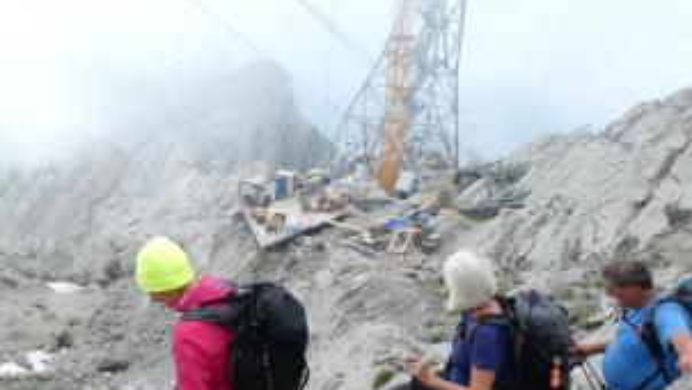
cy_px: 234
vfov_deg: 31.9
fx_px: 679
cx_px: 214
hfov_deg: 52.6
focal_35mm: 37
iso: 80
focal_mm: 4.3
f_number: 3.3
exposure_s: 1/400
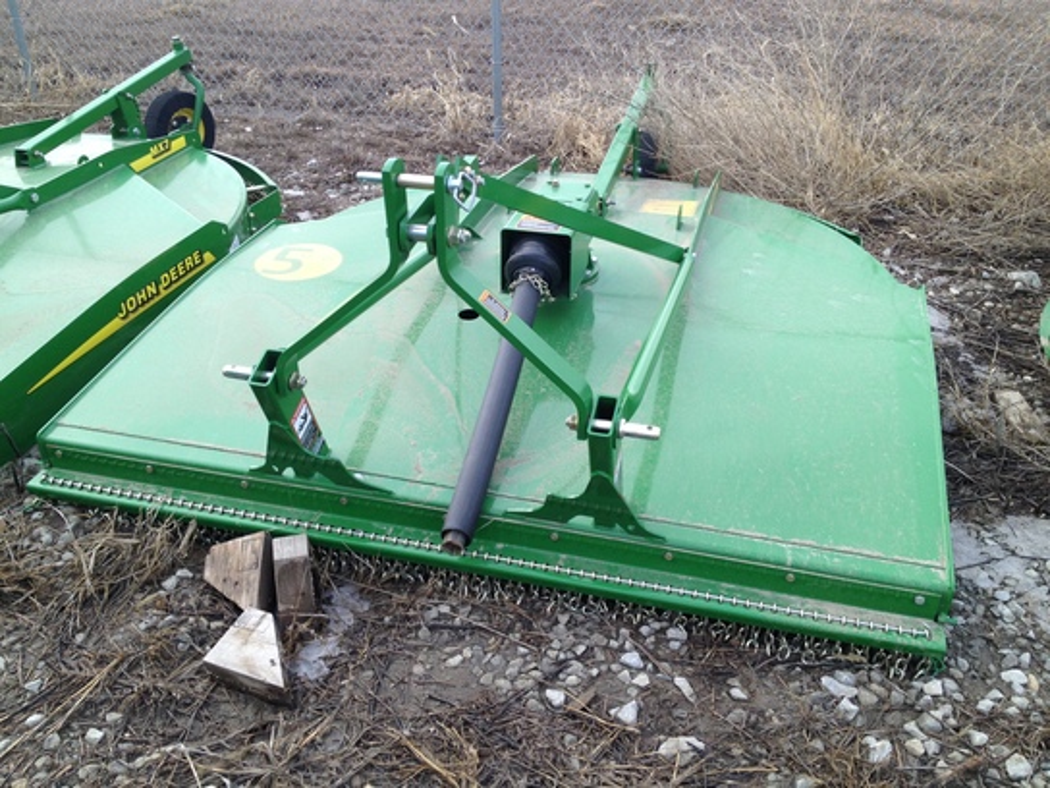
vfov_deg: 40.7
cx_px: 525
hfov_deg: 52.6
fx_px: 1062
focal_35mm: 35
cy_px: 394
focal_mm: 4.28
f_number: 2.4
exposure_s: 1/314
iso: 50
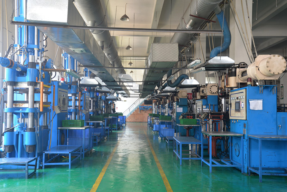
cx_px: 144
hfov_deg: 54.4
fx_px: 279
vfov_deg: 37.9
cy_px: 96
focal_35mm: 35
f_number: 10
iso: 250
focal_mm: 35
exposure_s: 1
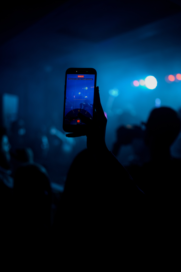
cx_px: 90
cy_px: 136
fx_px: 264
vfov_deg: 54.4
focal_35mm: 35
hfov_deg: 37.9
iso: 2000
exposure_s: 1/400
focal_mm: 35
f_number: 1.8
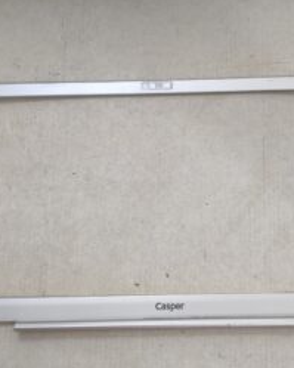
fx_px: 522
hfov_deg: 31.3
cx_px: 177
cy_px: 188
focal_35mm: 48
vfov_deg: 38.8
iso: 320
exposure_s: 1/50
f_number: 1.6
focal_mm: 6.57
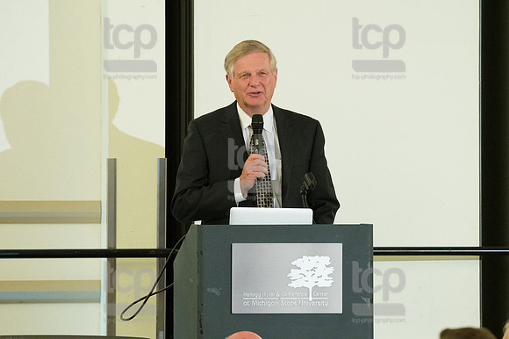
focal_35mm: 300
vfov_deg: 4.6
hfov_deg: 6.9
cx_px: 254
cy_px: 170
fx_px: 4239
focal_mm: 200
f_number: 4.5
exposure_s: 1/400
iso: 3200
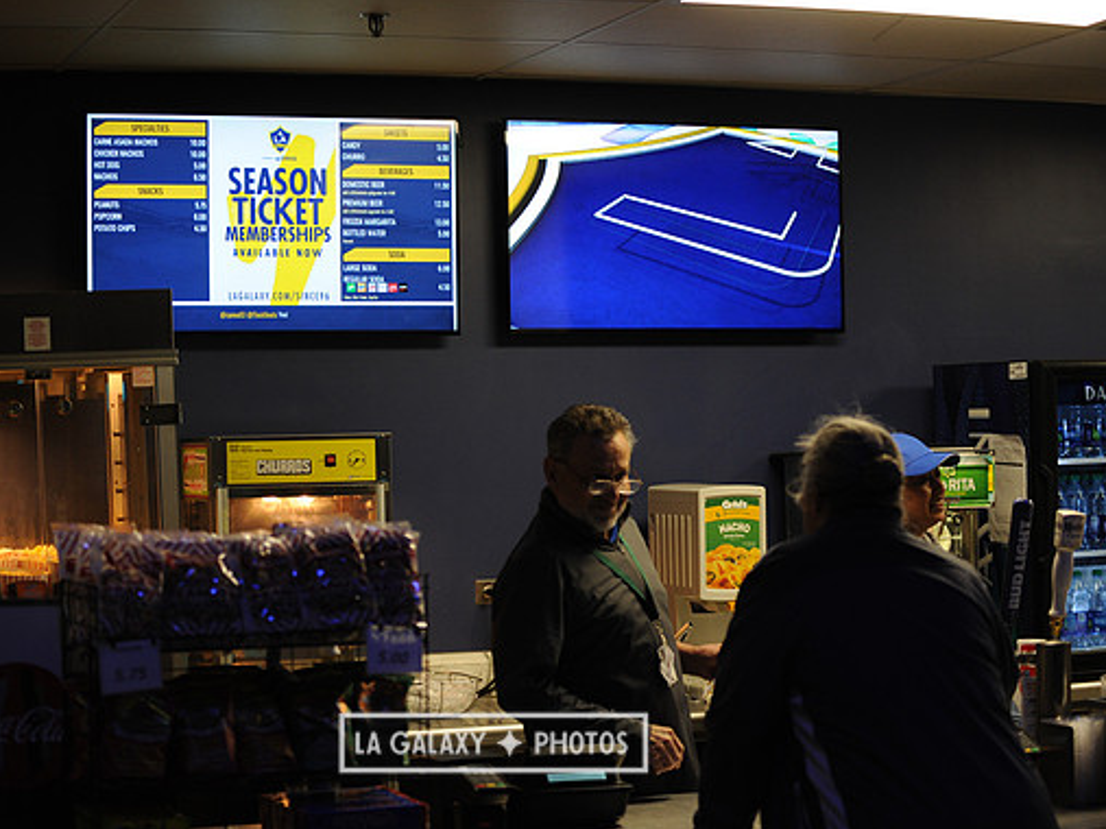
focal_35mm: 77
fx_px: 2460
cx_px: 493
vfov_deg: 19.1
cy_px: 414
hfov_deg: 25.3
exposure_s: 1/250
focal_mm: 70
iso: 1250
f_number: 2.8
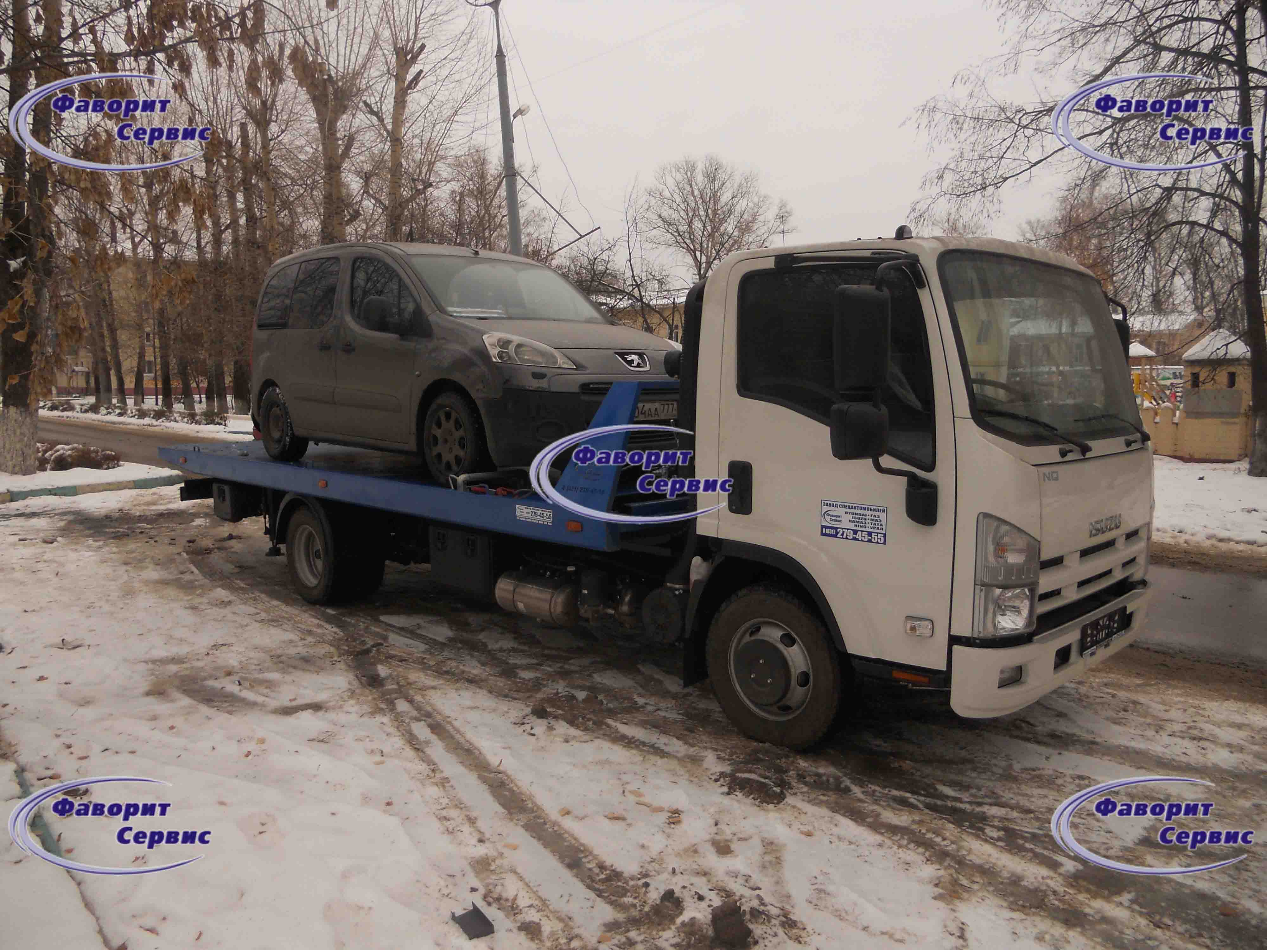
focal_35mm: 27
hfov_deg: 65.3
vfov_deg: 51.4
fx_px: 988
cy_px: 475
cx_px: 634
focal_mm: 4.9
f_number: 3.2
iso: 80
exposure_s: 1/320
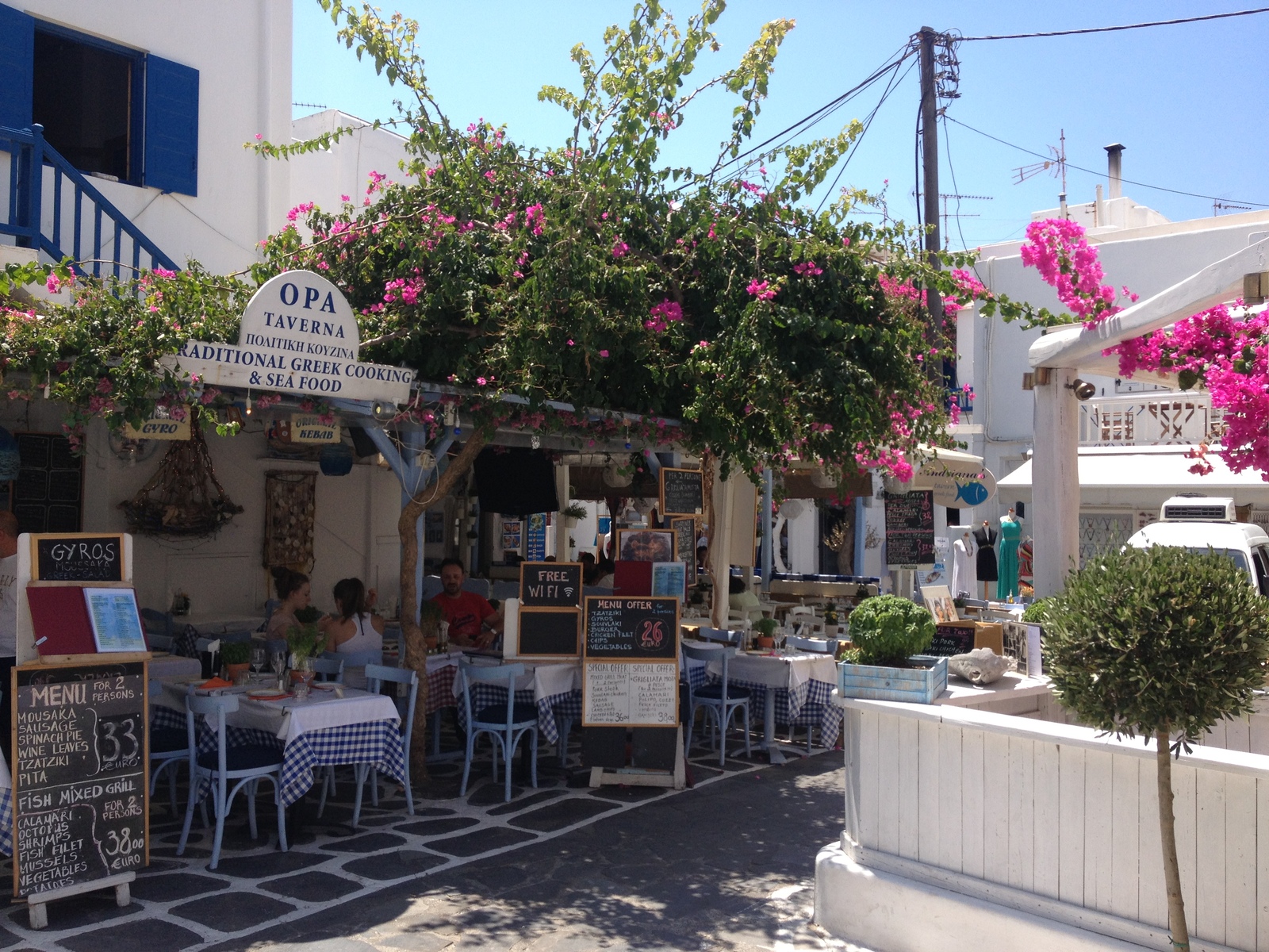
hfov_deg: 52.6
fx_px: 1283
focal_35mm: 35
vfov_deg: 40.7
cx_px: 634
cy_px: 476
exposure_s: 1/1062
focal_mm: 4.28
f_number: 2.4
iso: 50
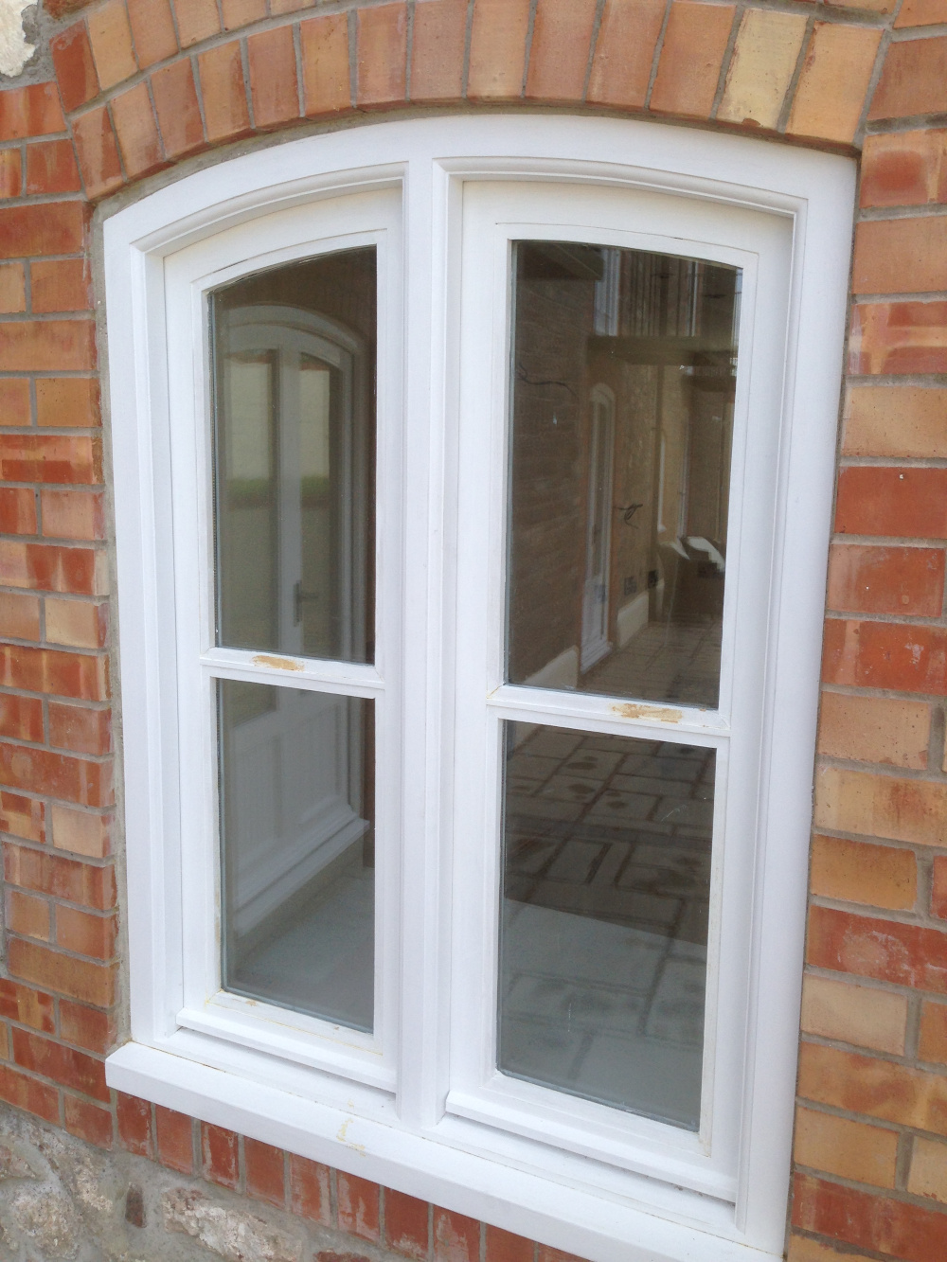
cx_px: 474
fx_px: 1204
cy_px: 631
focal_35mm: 33
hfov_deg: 43.0
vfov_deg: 55.3
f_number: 2.4
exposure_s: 1/463
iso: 50
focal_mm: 4.12
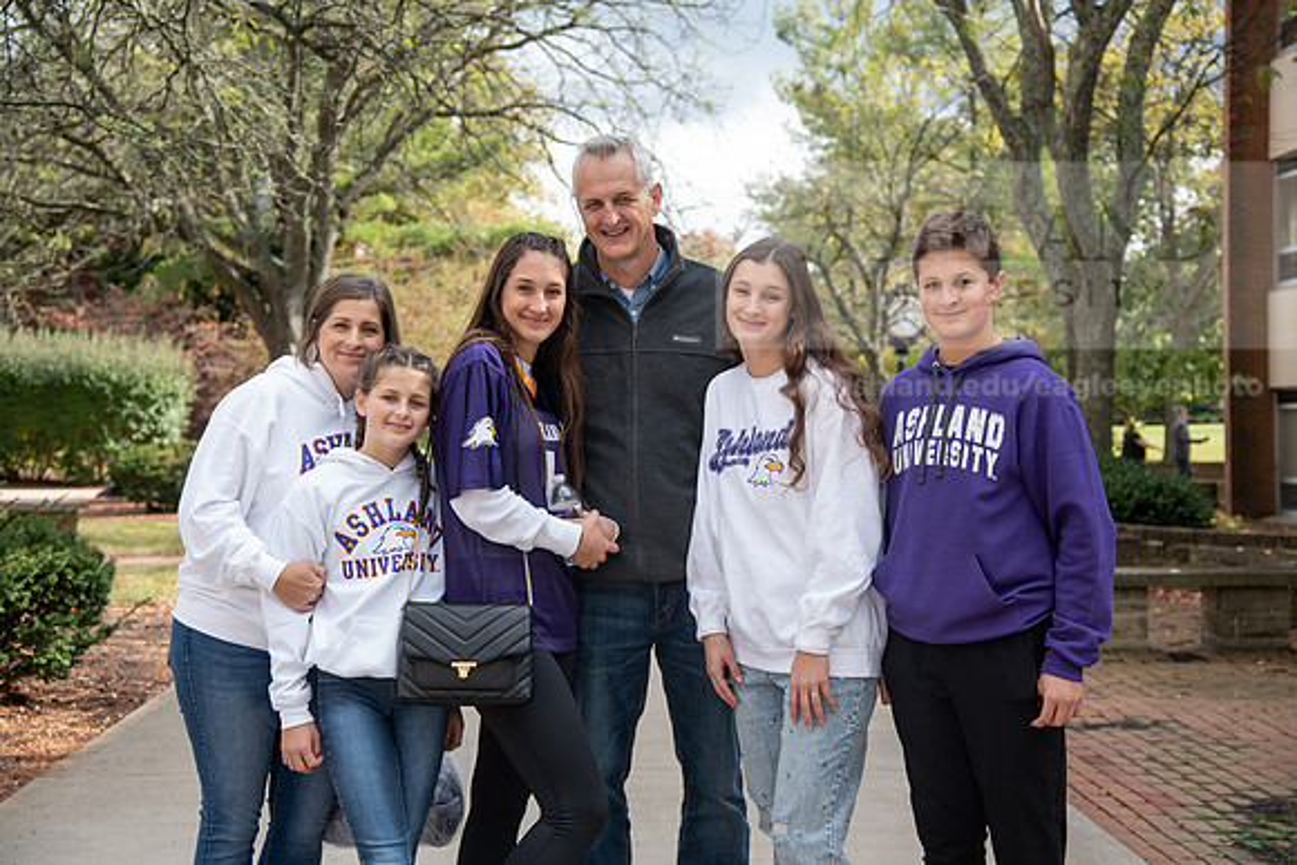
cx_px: 648
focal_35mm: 55
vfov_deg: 24.6
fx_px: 1982
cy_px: 432
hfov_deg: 36.2
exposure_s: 1/200
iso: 200
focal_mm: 55
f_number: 5
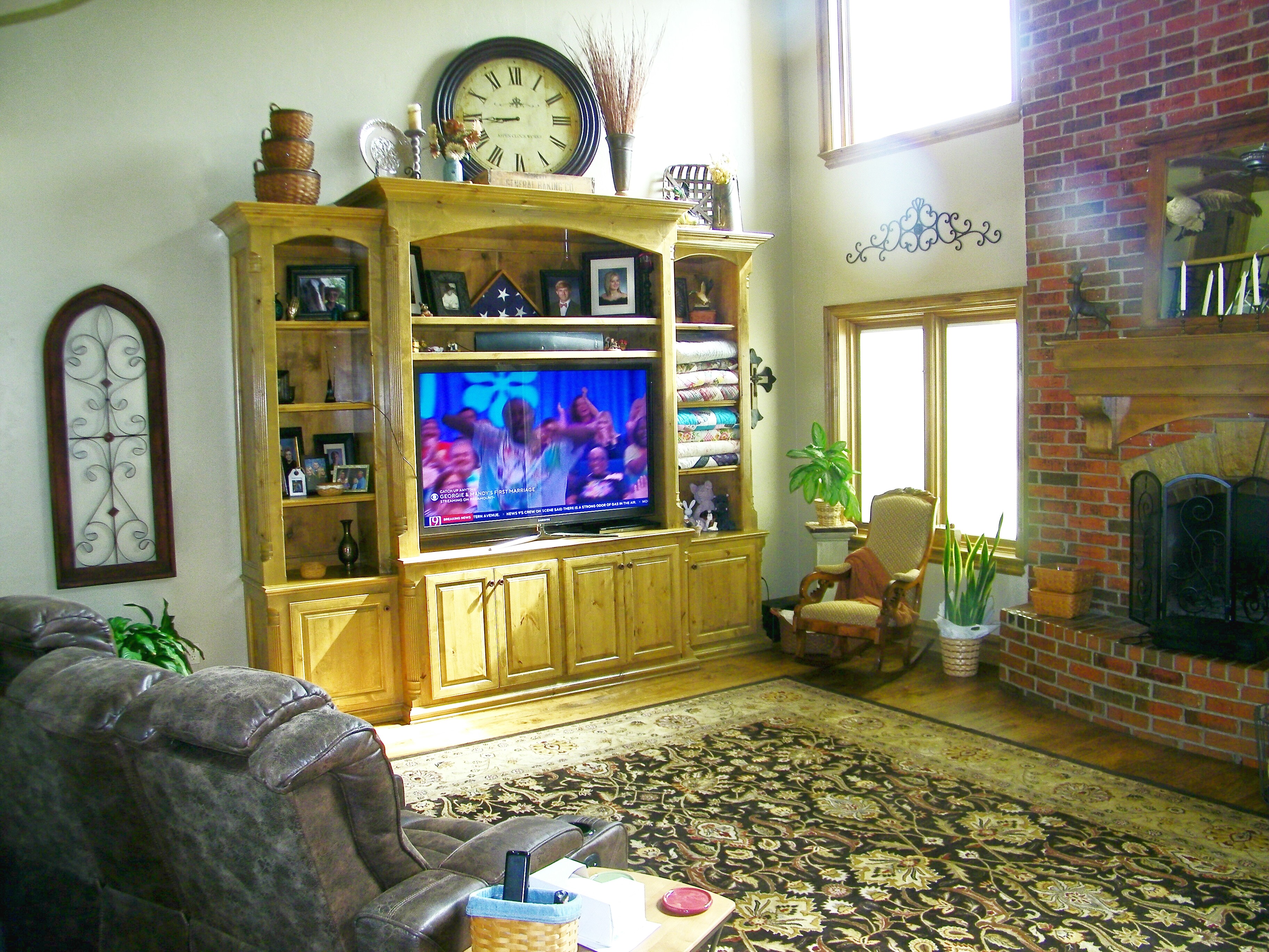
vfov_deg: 49.7
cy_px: 476
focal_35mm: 28
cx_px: 634
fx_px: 1026
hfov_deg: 63.4
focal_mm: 5
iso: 80
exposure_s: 1/30
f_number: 3.5
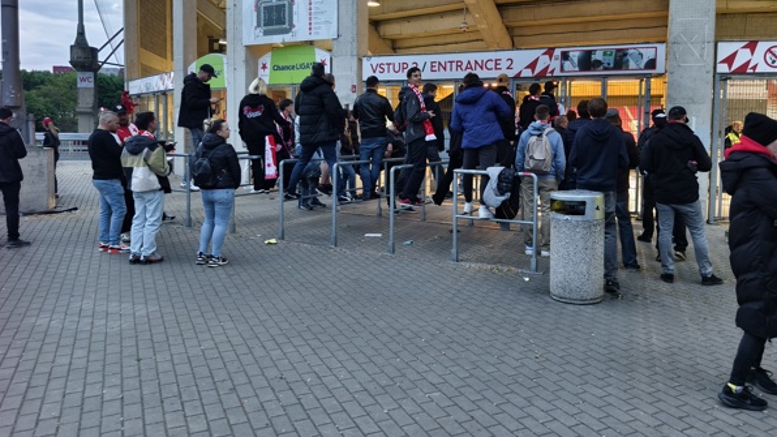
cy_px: 162
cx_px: 443
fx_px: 597
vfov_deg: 39.9
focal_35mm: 29
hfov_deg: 65.8
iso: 693
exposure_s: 1/33.3
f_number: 1.75
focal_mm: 8.67
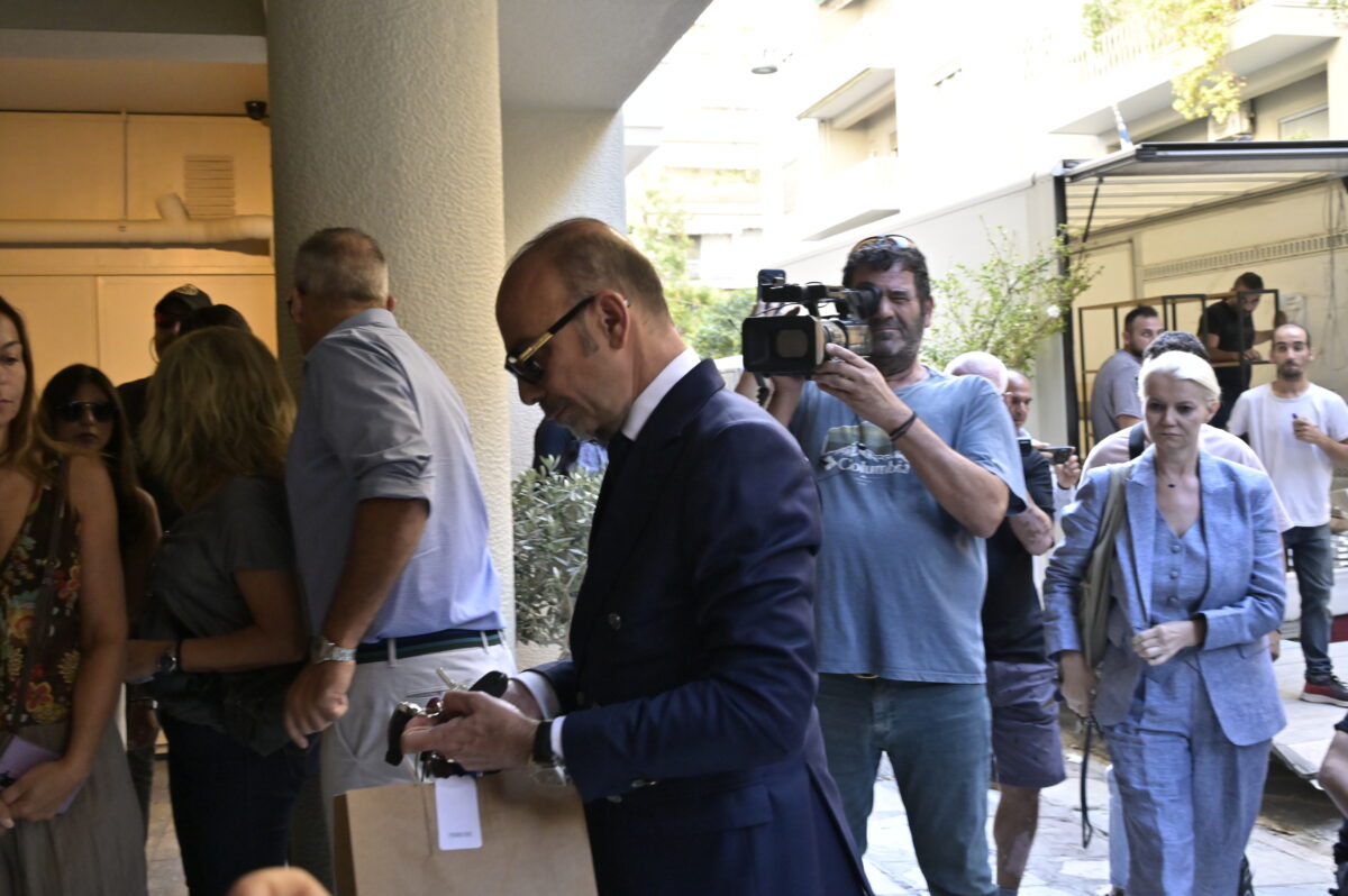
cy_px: 448
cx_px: 674
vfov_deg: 35.9
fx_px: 1384
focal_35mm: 37
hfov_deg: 51.9
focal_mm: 37
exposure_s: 1/160
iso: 5000
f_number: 8
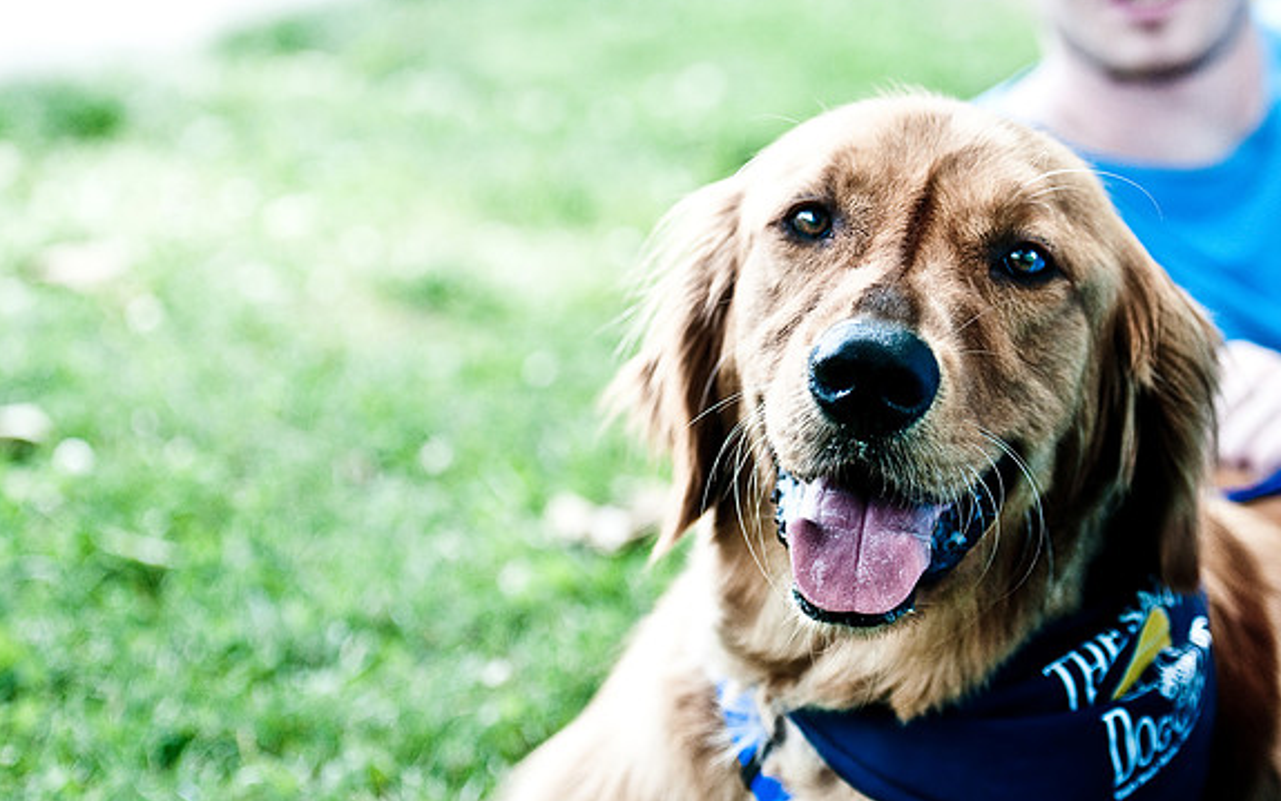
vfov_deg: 12.1
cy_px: 396
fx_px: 3771
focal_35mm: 108
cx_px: 643
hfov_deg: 19.3
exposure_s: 1/640
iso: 200
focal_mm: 70
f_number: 2.8
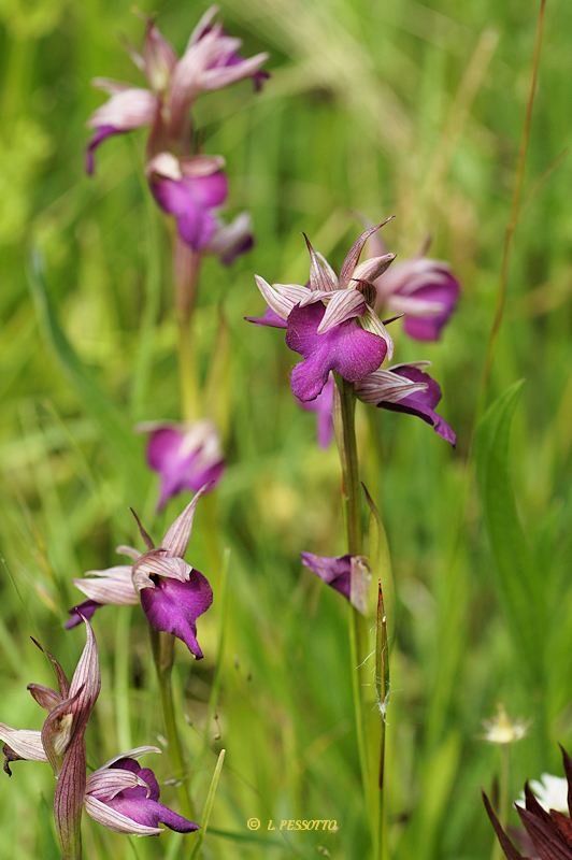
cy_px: 430
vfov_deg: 15.2
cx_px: 286
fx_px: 3223
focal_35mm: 135
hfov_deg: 10.1
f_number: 6.3
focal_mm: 90
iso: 200
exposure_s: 1/250
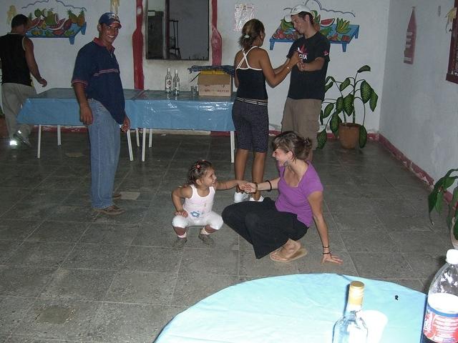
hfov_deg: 49.0
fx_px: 503
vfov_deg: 37.7
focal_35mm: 38
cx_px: 229
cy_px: 172
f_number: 2.8
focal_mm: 7.9
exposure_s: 1/60
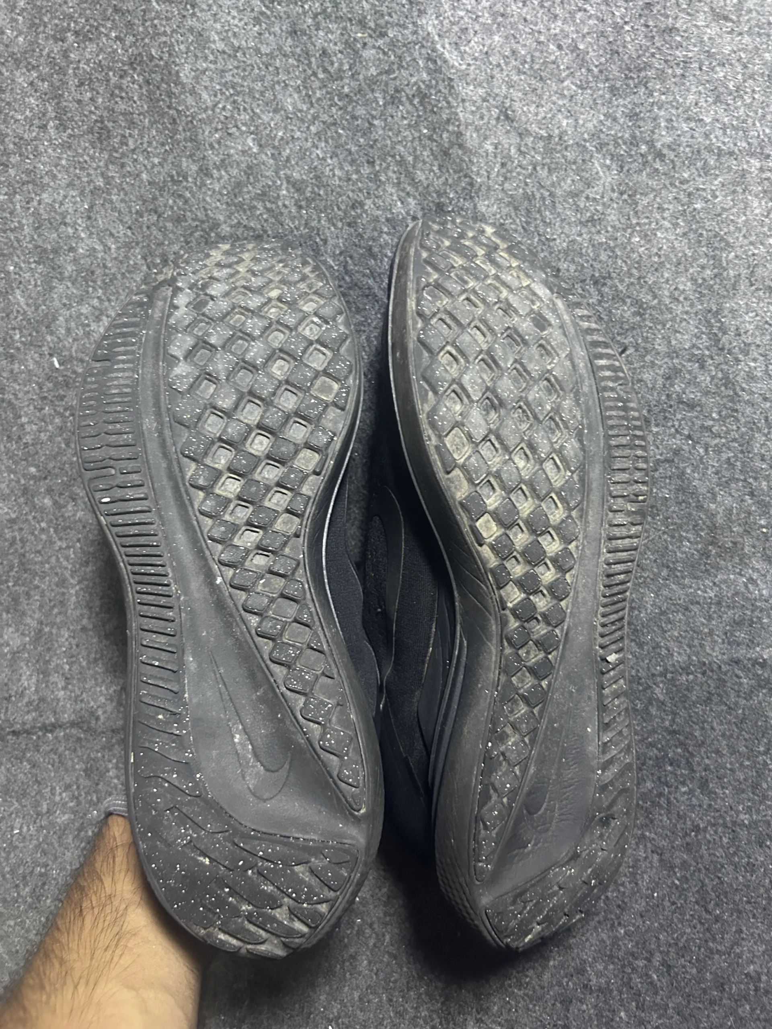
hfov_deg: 53.1
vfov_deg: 67.3
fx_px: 773
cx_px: 386
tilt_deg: -63.0
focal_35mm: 26
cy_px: 514
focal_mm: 5.7
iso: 500
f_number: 1.5
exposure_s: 1/33
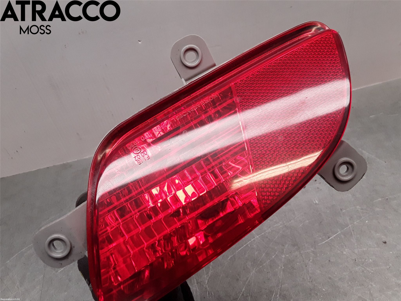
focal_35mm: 28
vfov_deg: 49.7
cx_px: 200
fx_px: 324
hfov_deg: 63.4
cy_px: 150
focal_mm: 2.91
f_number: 1.9
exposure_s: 1/181
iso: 100
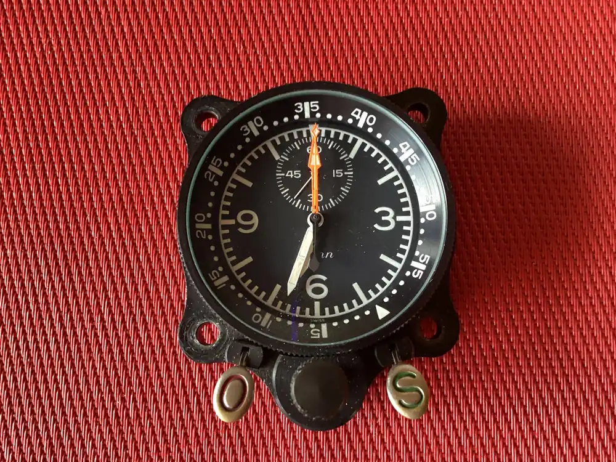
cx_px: 308
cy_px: 231
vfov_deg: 45.4
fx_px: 552
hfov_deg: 58.4
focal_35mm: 31
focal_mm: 3.3
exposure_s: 1/50
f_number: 2.4
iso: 320
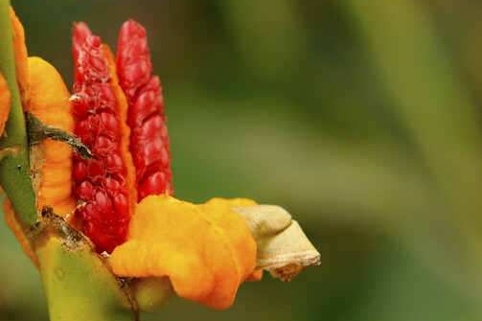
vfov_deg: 7.5
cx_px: 15
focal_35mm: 183
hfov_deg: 11.1
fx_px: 2449
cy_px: 132
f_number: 4.5
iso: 200
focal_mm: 60
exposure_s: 1/10
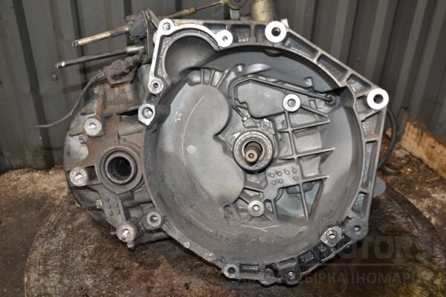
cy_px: 148
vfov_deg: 36.9
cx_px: 223
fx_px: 446
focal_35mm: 36
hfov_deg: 53.1
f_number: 5
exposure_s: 1/60
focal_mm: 24
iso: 800
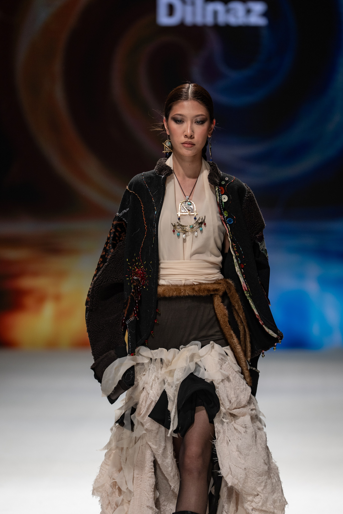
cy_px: 257
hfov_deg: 4.6
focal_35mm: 300
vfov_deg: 6.9
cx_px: 172
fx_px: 4287
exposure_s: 1/400
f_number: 2.8
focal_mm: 200
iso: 200
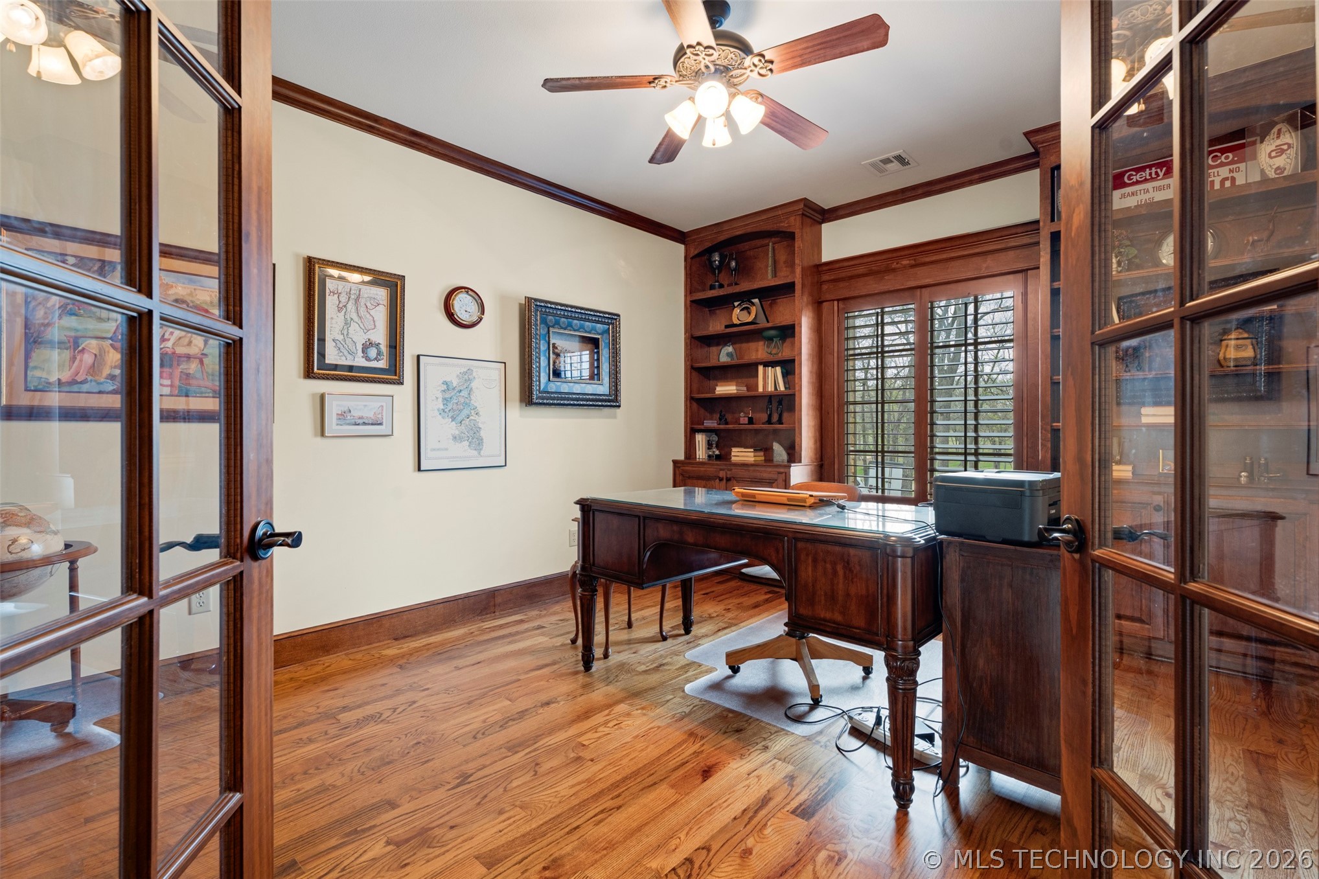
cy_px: 440
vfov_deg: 73.7
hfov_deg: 96.7
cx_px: 660
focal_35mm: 16
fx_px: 586
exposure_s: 1/1.25
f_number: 8
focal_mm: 16
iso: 200
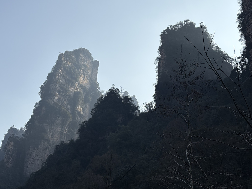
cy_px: 95
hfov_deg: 36.2
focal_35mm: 53
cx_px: 124
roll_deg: -0.5
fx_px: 386
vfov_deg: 27.5
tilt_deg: +27.6
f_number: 1.6
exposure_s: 1/4329
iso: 32
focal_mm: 5.96
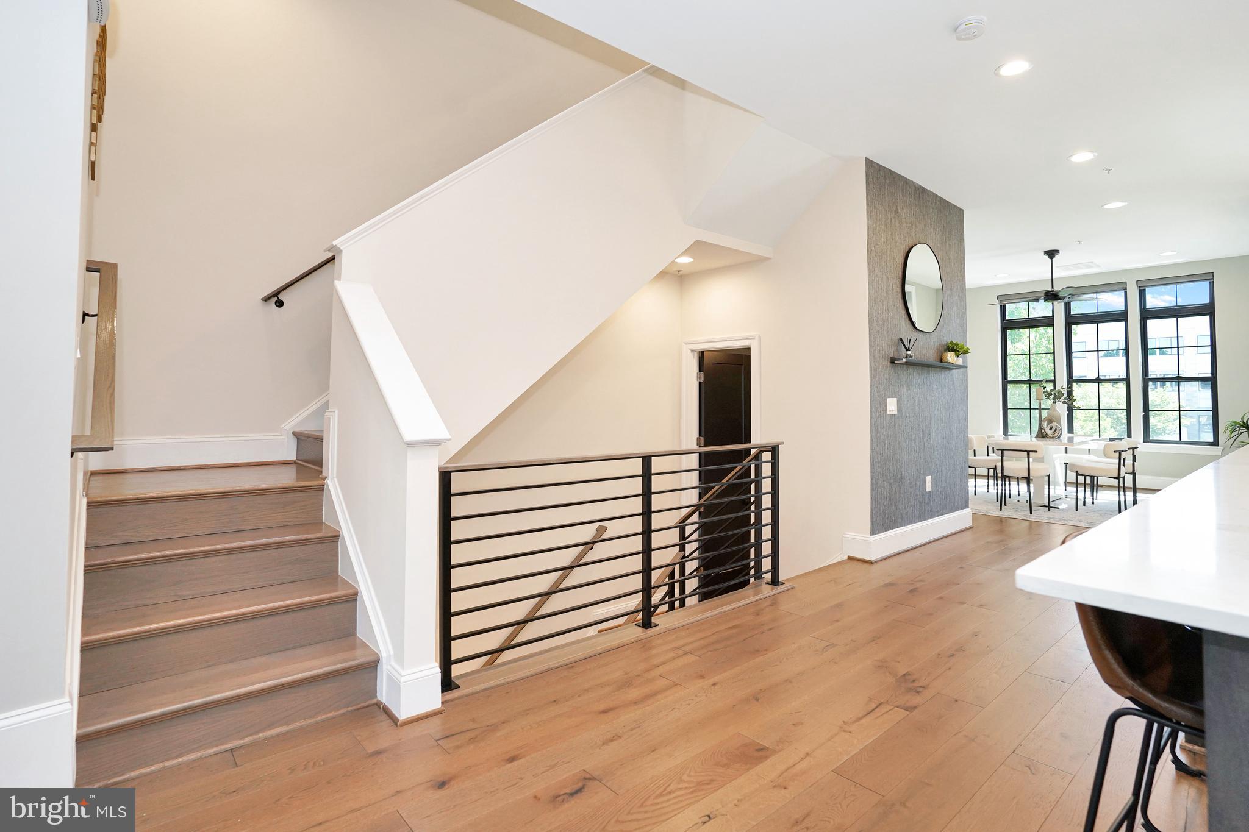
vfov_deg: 70.4
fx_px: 590
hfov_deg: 93.3
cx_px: 624
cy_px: 416
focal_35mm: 17
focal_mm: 17
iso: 1000
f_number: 4
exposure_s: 1/160
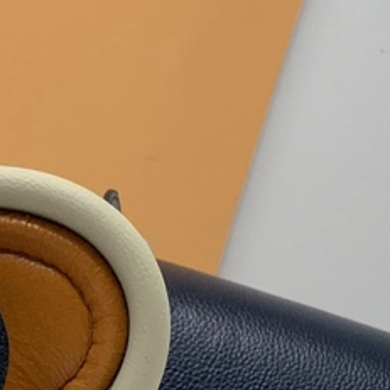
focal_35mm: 199
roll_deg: -17.0
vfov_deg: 8.7
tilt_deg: -2.2
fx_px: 2537
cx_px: 230
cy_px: 515
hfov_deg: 8.8
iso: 32
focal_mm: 6
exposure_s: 1/100
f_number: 2.4
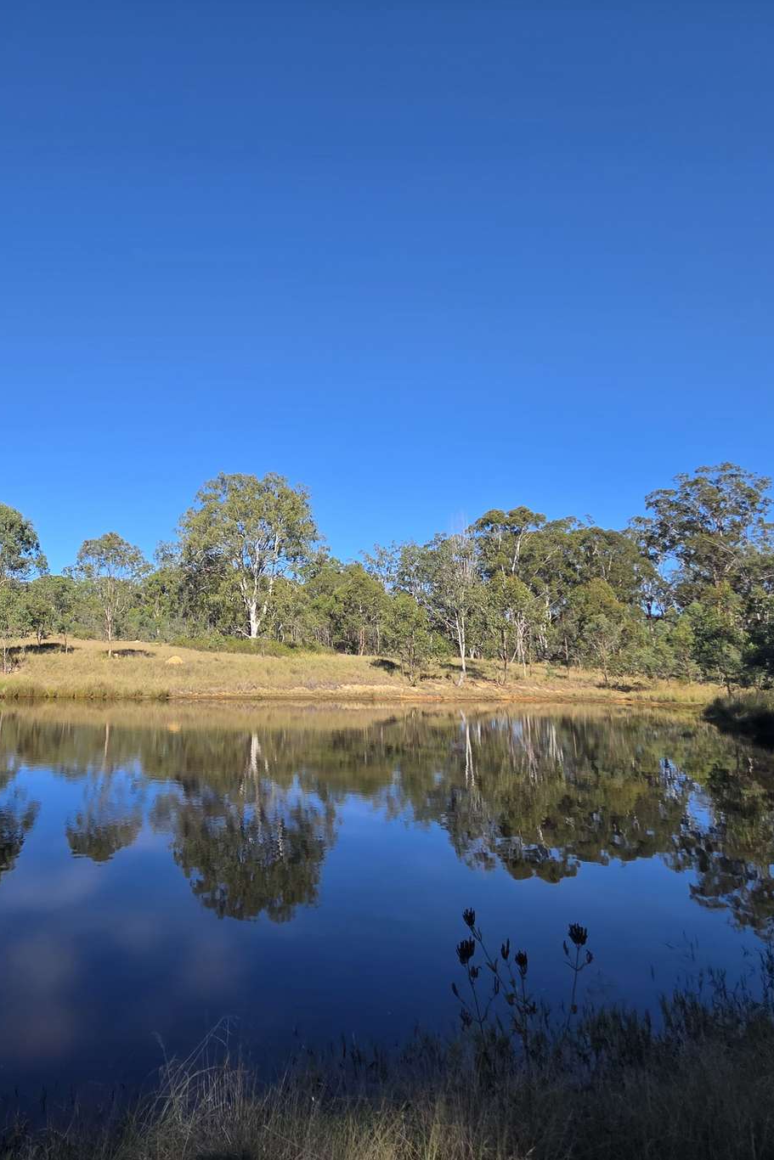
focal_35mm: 19
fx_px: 613
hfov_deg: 60.1
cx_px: 169
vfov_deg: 86.8
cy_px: 554
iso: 40
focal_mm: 2.2
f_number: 1.9
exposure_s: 1/1311
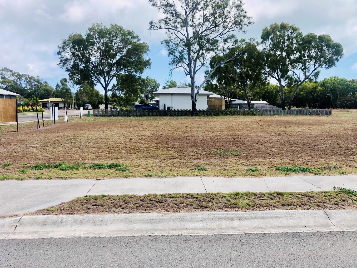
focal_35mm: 28
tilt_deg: -5.6
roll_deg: -1.2
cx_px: 178
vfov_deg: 49.7
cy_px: 134
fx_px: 289
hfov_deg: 63.4
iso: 20
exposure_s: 1/1230
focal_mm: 3.99
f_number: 1.8
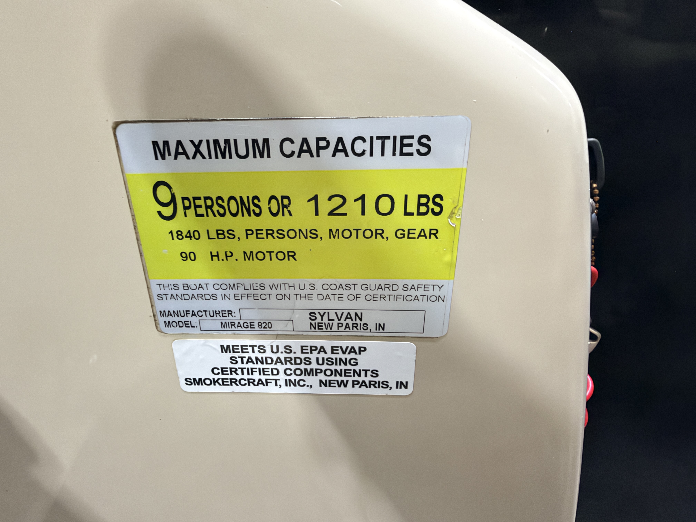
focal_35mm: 25
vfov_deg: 54.9
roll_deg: +0.7
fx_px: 503
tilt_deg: -30.9
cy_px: 261
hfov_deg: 69.4
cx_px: 348
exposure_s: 1/60
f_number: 2.2
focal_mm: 2.22
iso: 200
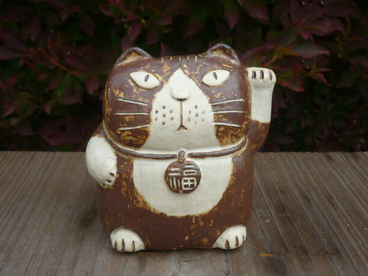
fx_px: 425
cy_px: 142
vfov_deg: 36.0
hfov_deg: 46.8
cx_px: 182
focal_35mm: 40
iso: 100
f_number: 2.9
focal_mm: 4.7
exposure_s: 1/500
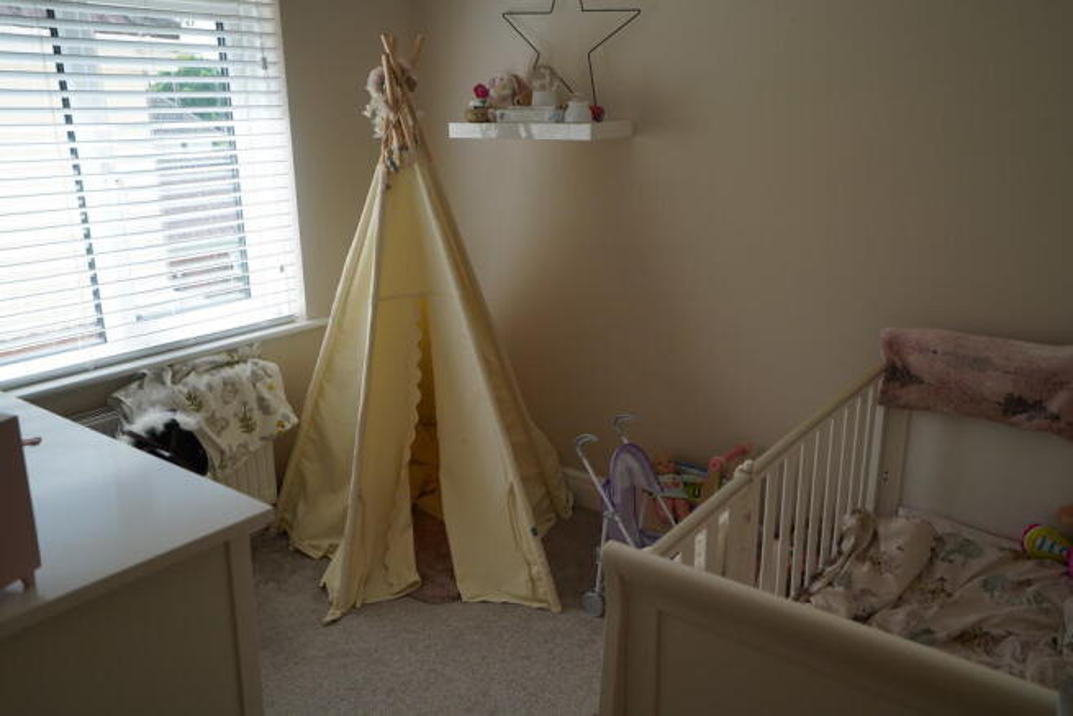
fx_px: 894
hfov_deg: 61.9
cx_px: 536
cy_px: 358
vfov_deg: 43.6
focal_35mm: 30
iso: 100
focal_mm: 30
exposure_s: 1/100
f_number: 5
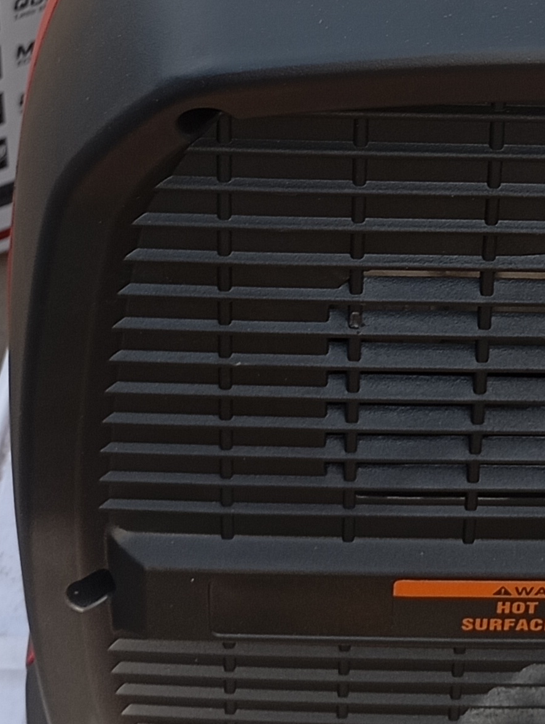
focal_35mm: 97
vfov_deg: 19.3
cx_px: 477
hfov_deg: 15.1
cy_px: -100
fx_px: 2031
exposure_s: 1/132
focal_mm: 4.27
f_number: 1.8
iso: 103
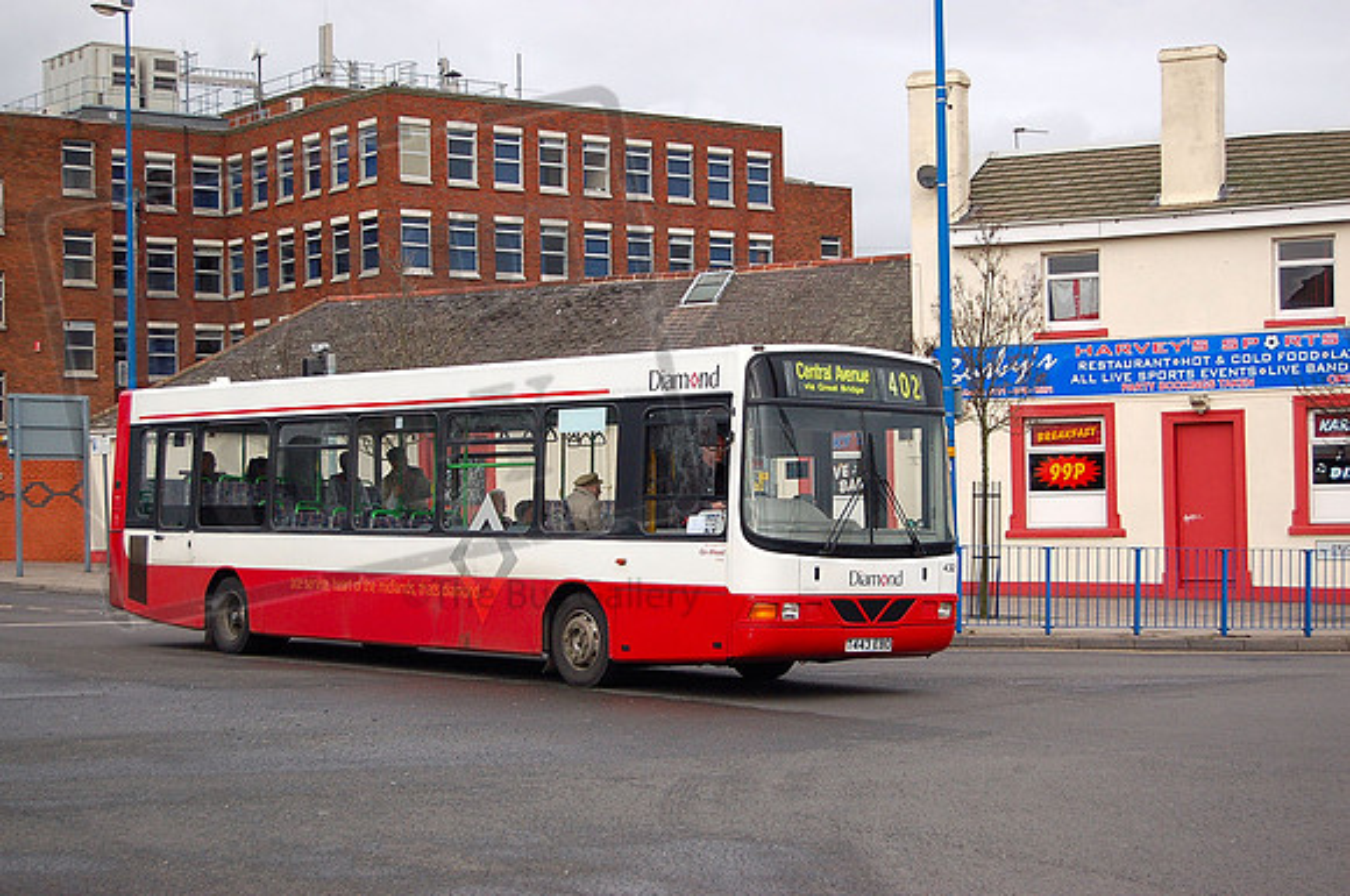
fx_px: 2359
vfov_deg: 21.5
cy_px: 448
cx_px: 675
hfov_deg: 31.9
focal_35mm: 63
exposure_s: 1/1000
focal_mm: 42
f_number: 5.3
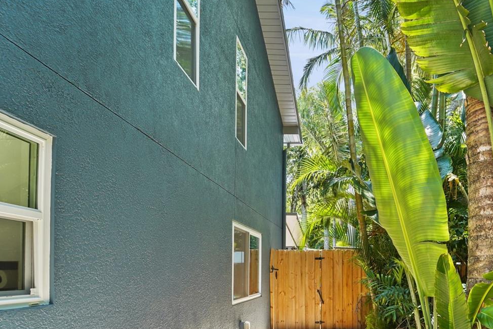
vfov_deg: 51.5
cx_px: 348
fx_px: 315
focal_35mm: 23
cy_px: 265
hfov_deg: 72.6
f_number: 8
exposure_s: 1/13
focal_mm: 14
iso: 200
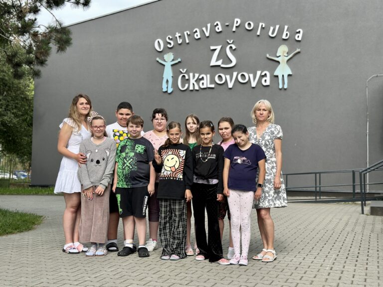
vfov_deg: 30.3
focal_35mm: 48
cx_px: 192
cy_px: 144
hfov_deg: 39.7
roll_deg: -1.1
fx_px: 531
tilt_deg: +3.5
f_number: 1.78
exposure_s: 1/1517
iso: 80
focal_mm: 6.86
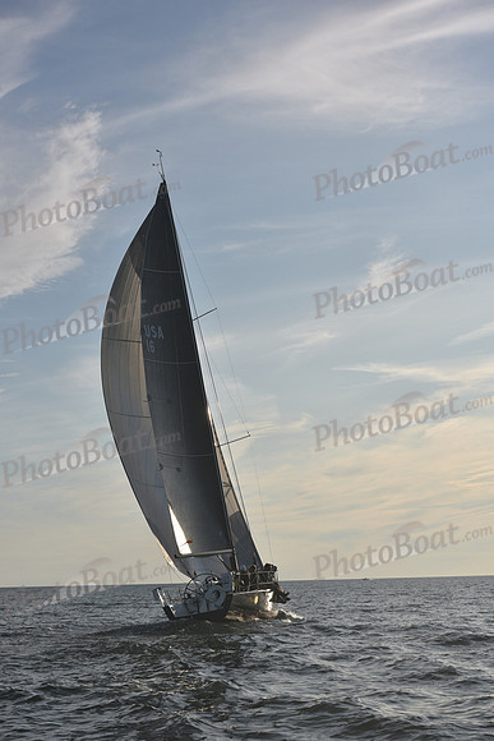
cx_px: 247
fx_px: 1440
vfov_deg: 28.8
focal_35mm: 70
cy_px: 370
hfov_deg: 19.5
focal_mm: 70
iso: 250
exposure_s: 1/800
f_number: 8
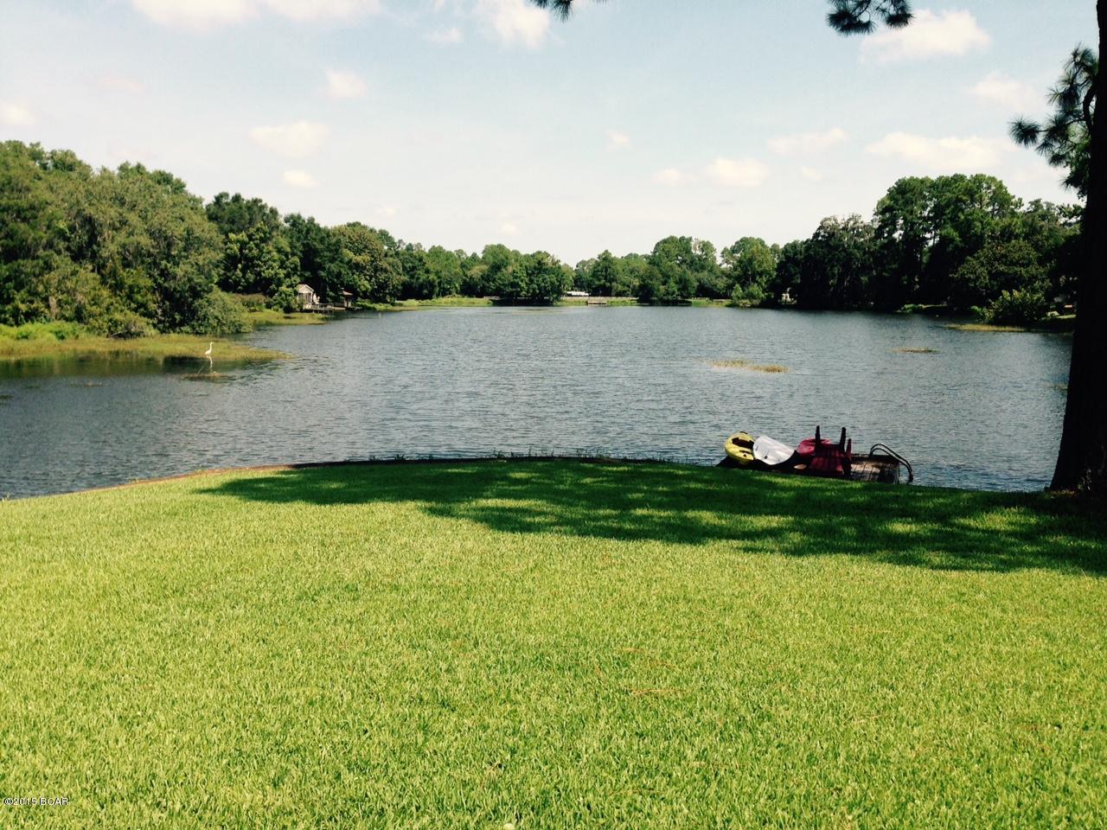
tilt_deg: -7.1
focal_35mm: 33
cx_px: 554
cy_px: 415
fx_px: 1055
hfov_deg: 55.4
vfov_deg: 42.9
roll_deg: -1.1
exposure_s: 1/1391
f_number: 2.4
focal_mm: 4.12
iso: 50
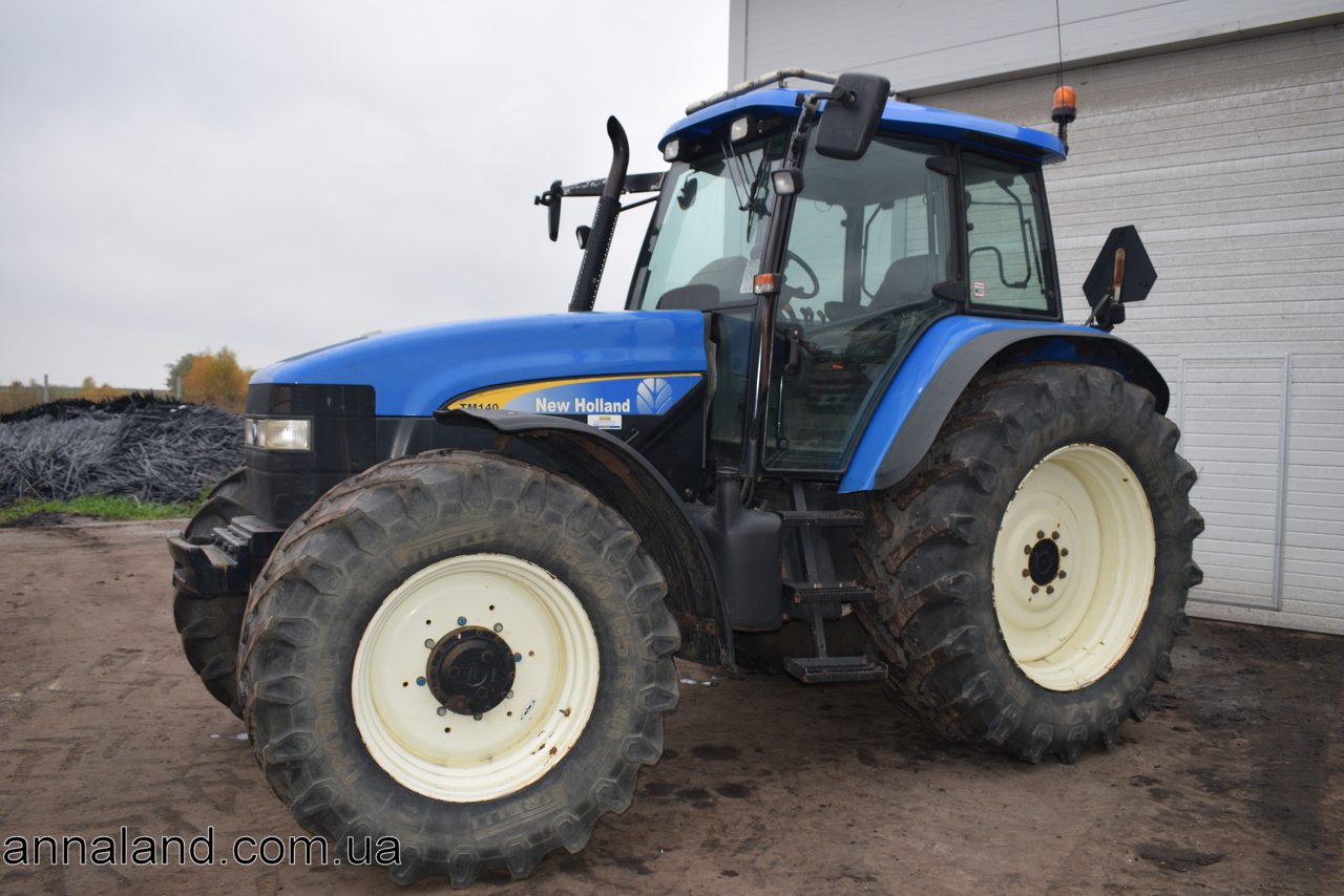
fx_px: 1120
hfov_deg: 61.9
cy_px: 448
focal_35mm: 30
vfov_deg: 43.6
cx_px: 672
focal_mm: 20
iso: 220
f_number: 5.6
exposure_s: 1/125
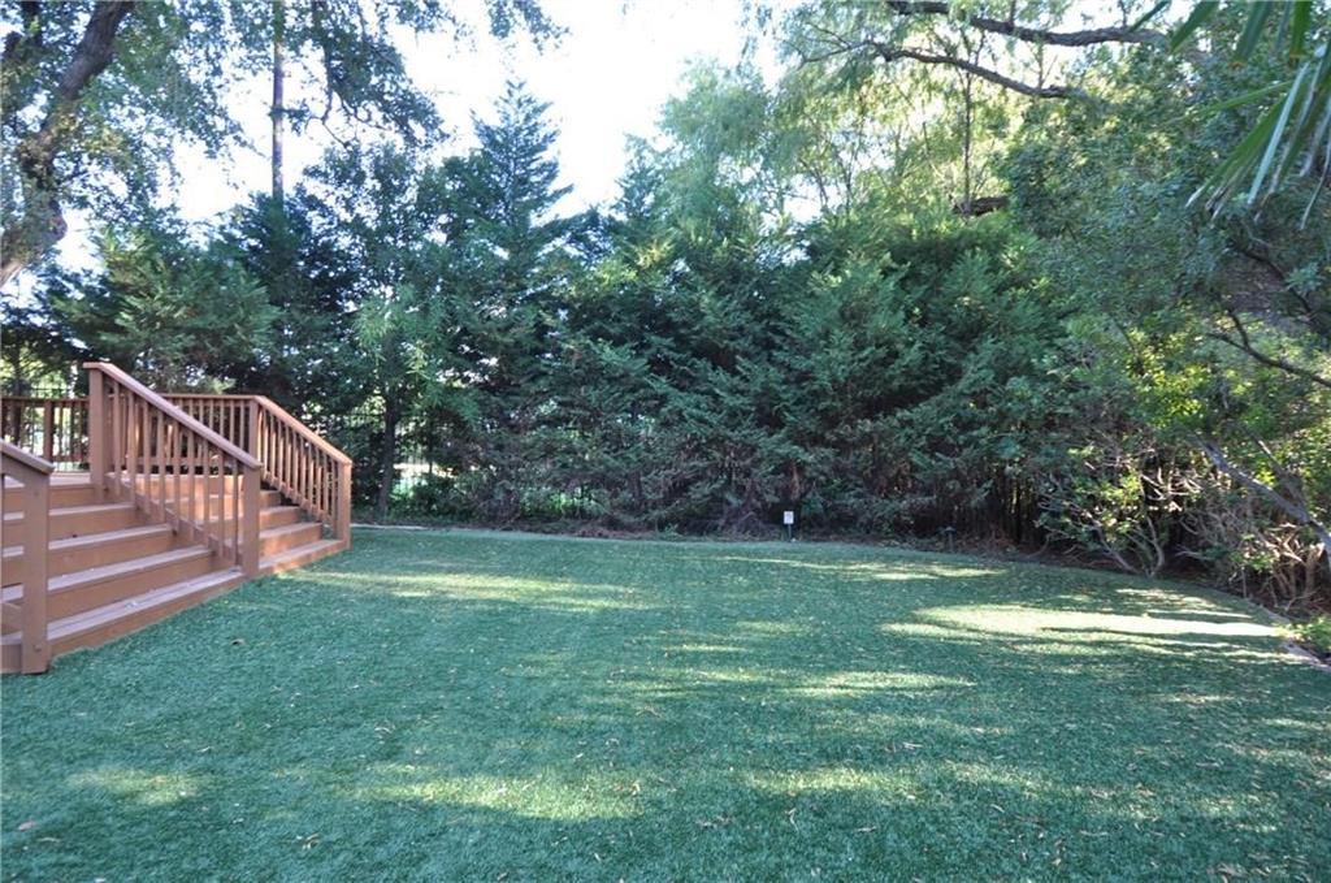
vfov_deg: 63.0
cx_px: 666
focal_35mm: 20
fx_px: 720
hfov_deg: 85.5
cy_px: 442
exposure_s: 1/40
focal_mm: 13
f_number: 5
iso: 200
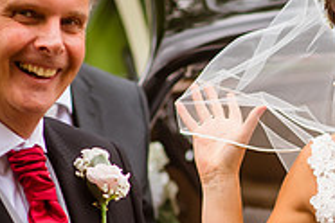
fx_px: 2466
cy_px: 146
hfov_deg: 7.7
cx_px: 313
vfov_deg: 5.2
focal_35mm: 265
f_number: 2.8
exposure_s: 1/2500
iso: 450
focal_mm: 85
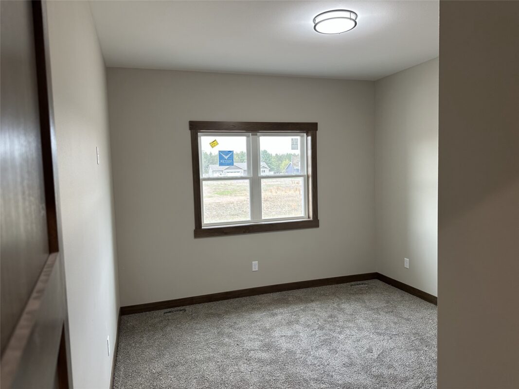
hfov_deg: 71.6
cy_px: 194
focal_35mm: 24
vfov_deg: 56.8
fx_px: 360
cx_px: 260
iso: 125
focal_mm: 6.86
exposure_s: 1/60
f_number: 1.78
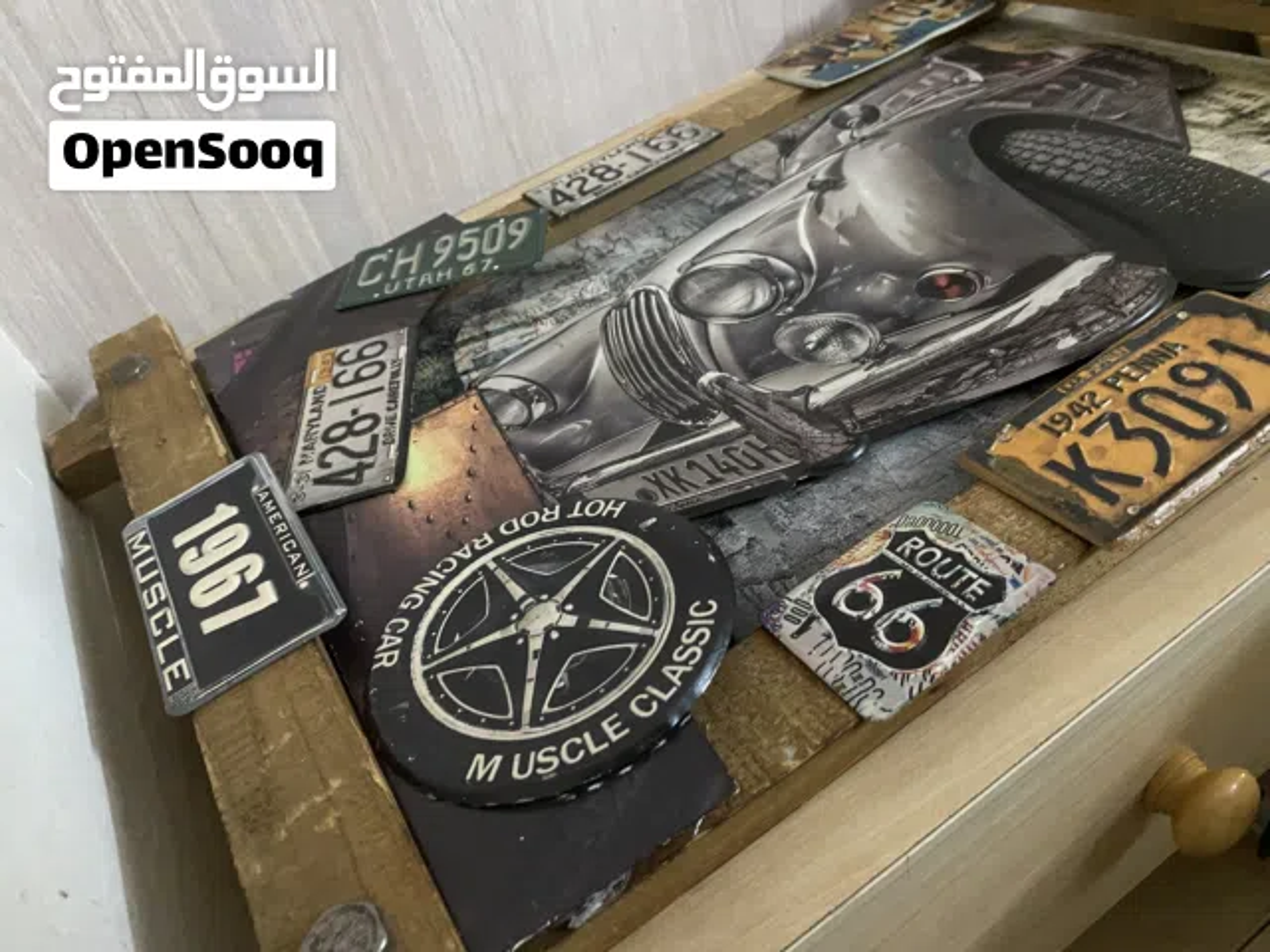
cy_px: 476
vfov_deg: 53.1
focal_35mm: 26
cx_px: 635
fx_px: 954
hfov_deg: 67.3
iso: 640
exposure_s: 1/25
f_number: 1.8
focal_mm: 4.25
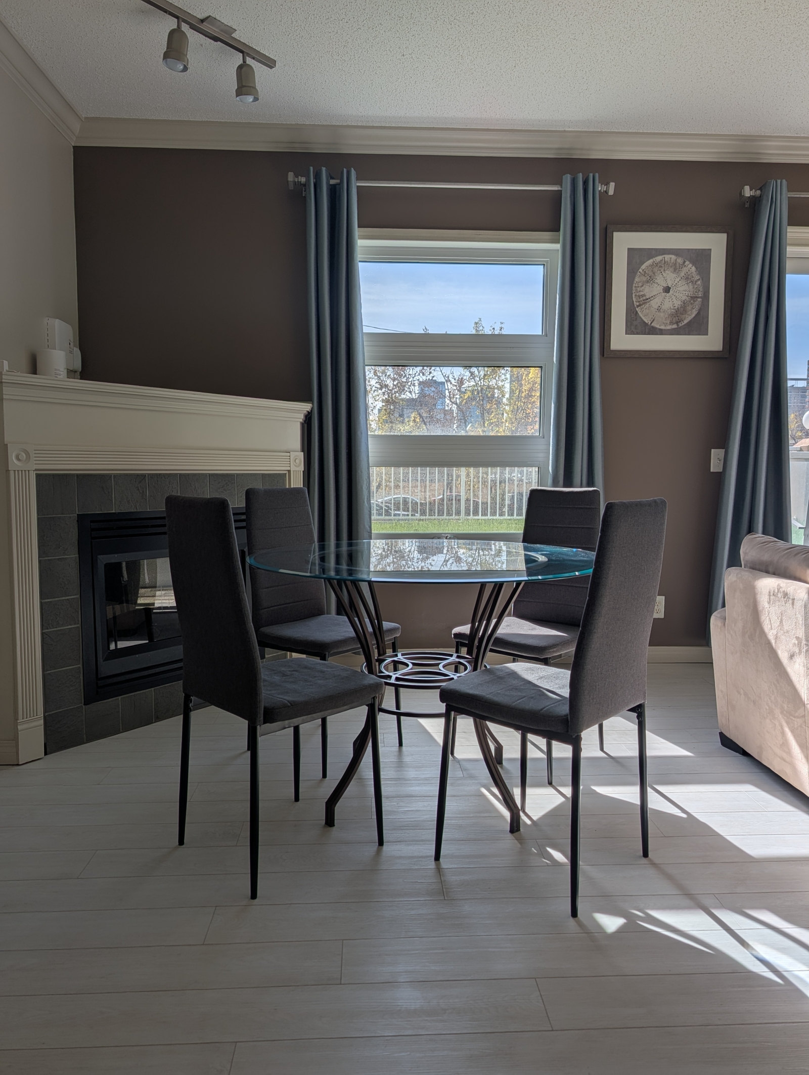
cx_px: 404
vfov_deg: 71.5
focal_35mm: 24
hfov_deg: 56.9
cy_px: 538
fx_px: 746
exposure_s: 1/6061
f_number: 1.68
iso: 19
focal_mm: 6.9
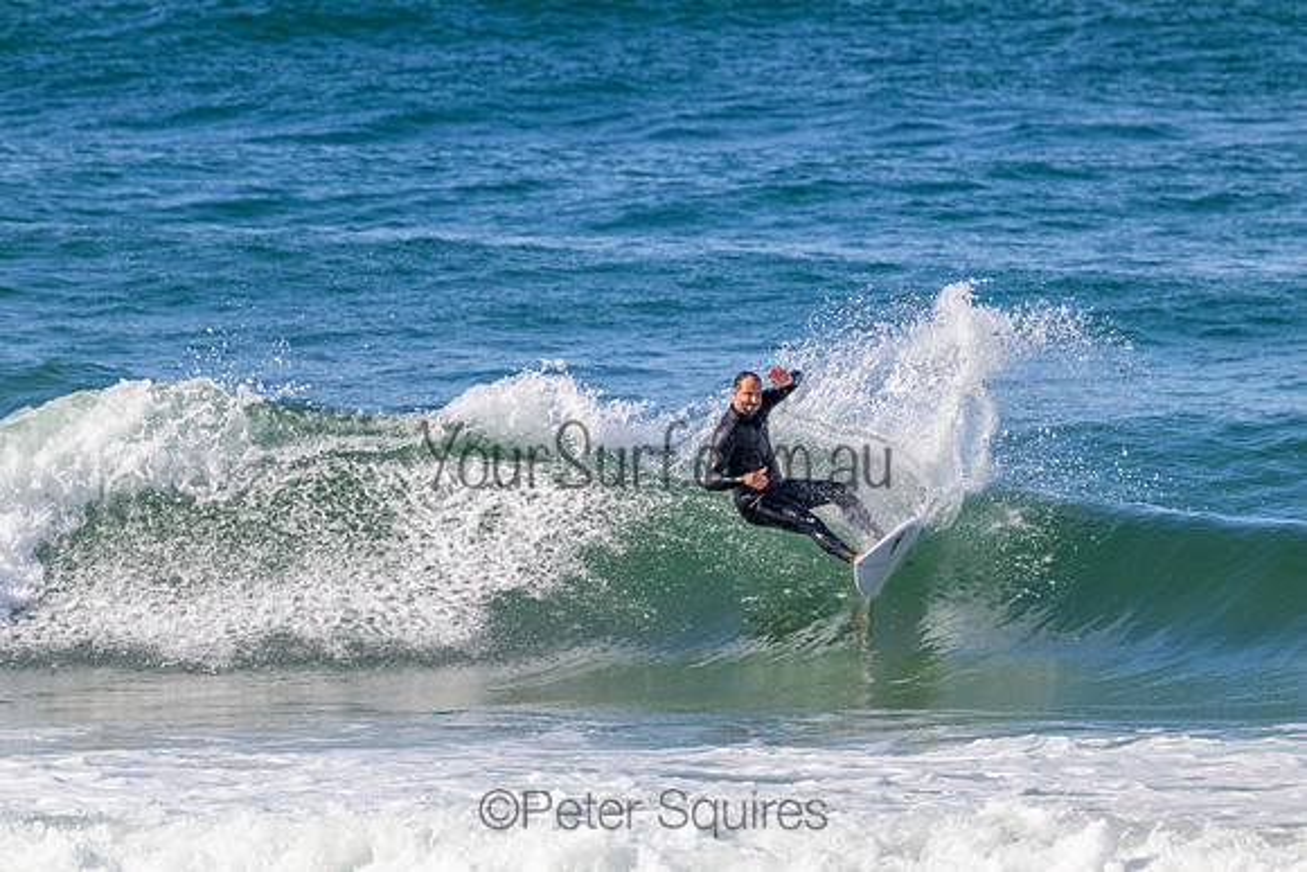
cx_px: 654
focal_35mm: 800
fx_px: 29050
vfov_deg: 1.7
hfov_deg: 2.6
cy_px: 436
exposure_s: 1/2000
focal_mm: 800
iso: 1600
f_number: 11
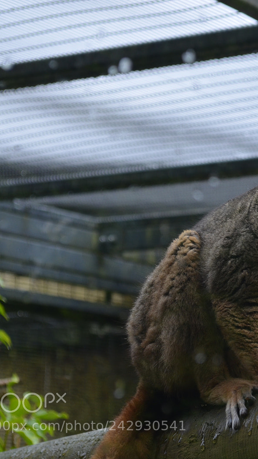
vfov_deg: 16.4
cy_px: 230
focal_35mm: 131
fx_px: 1592
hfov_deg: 9.2
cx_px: 306
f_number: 6.3
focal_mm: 55
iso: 200
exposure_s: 1/160
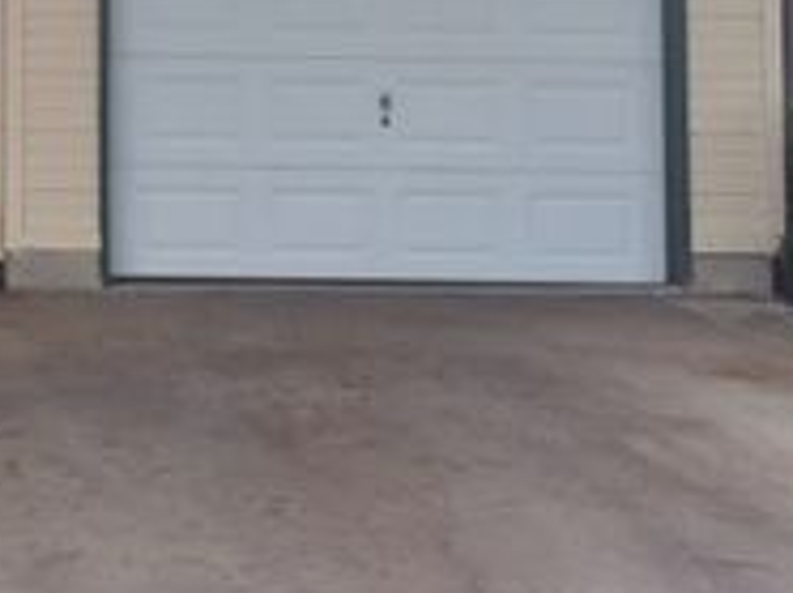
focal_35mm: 78
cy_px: -87
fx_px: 1785
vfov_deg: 18.1
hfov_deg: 24.0
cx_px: 9
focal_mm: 4.15
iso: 50
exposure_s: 1/120
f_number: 2.2
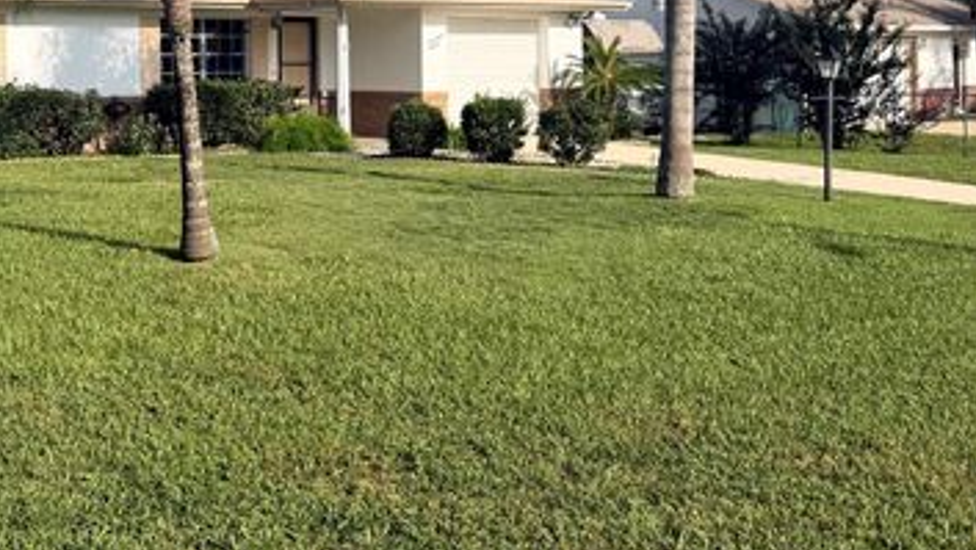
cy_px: 43
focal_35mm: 37
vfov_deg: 30.5
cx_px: 290
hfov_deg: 52.4
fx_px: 958
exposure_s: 1/4405
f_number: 1.78
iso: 80
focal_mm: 6.76
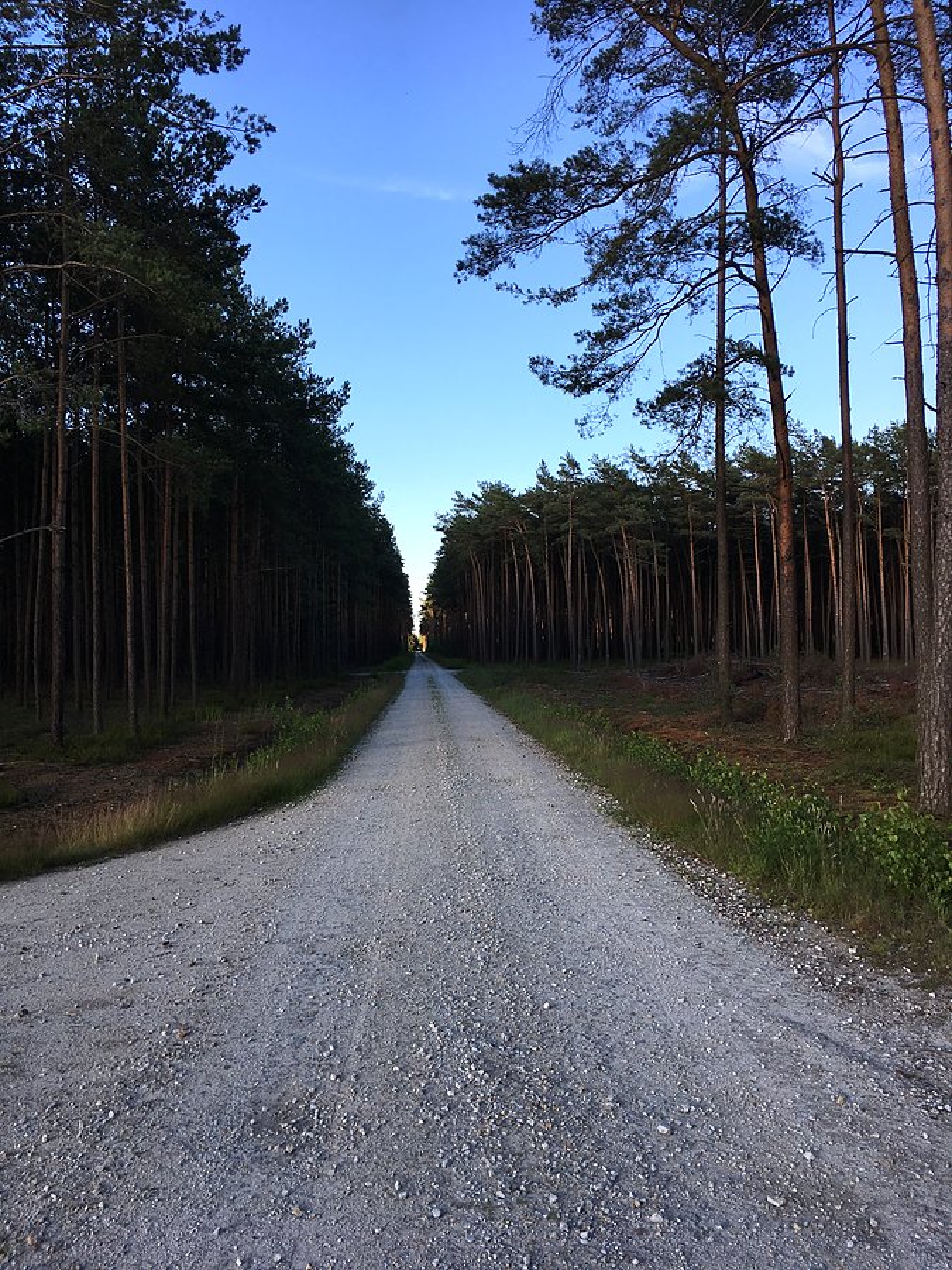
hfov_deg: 48.2
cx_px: 476
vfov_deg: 61.7
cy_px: 635
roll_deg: +0.3
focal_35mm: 29
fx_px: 1063
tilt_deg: +0.8
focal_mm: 4.15
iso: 25
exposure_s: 1/565
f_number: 2.2
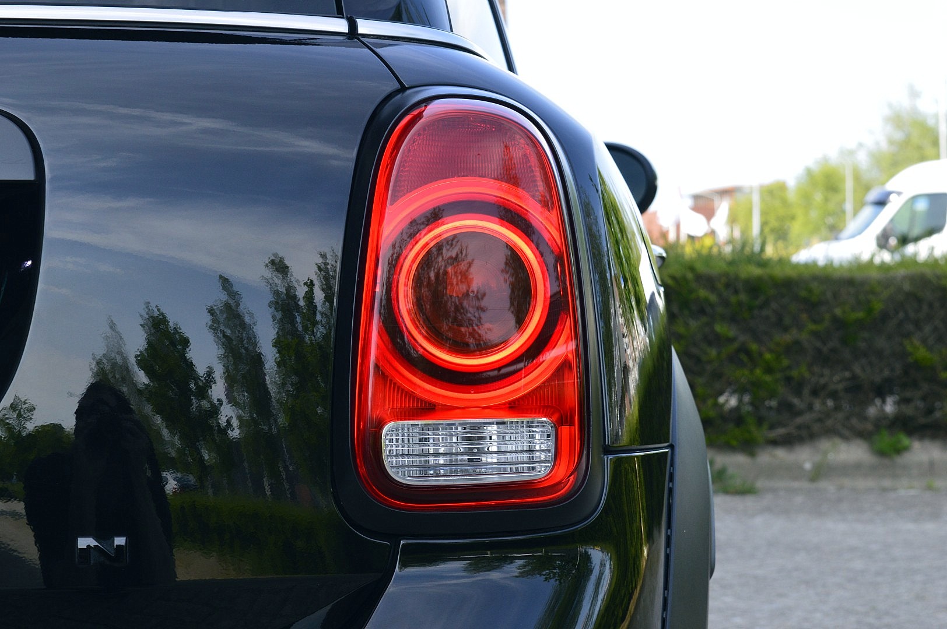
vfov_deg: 16.5
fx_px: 2168
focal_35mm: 82
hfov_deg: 24.6
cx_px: 474
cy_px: 314
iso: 400
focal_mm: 55
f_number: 10
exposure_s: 1/200
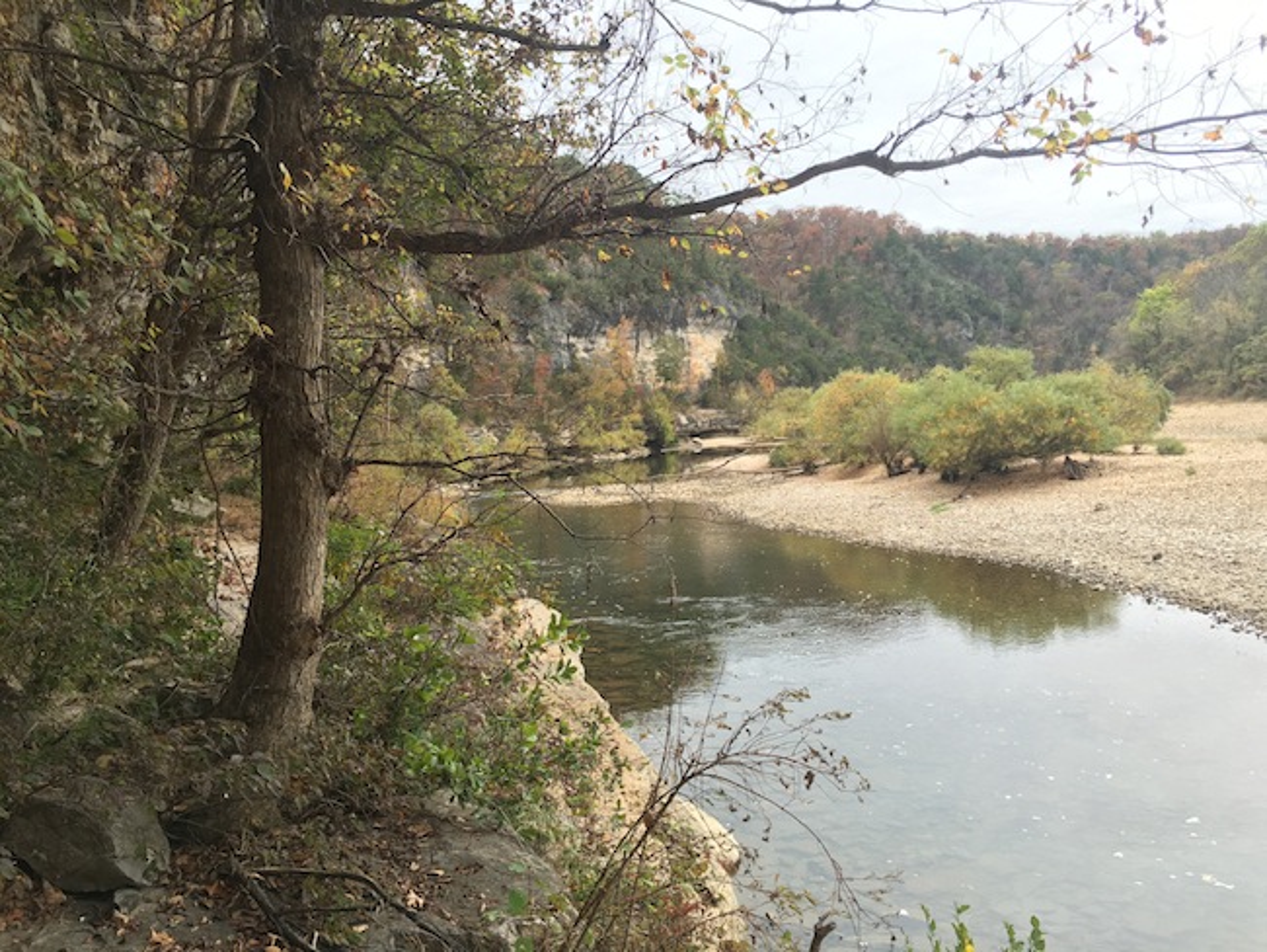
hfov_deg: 61.6
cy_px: 476
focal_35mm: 29
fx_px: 1062
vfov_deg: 48.3
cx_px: 634
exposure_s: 1/122
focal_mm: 4.15
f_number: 2.2
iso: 25
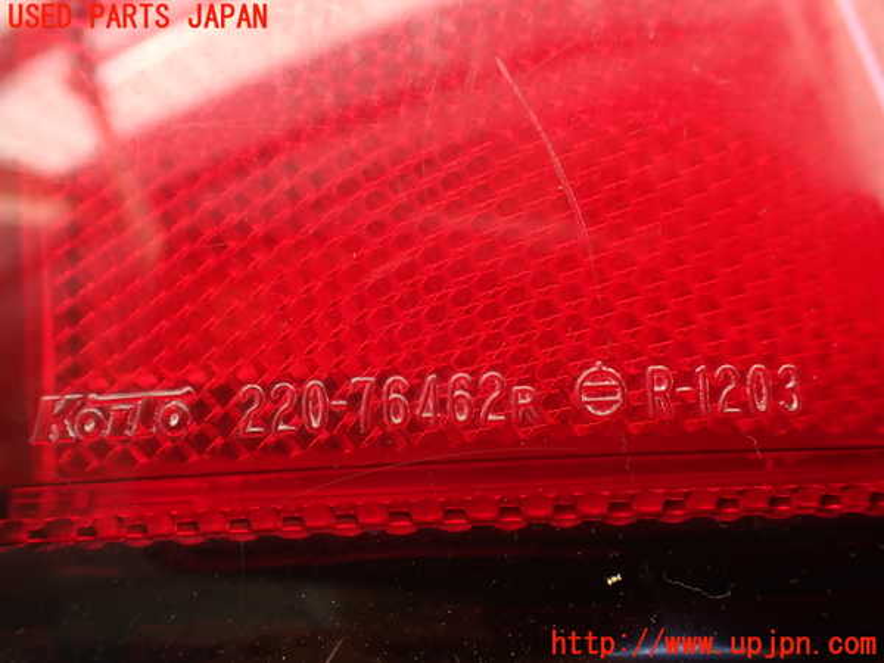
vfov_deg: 46.8
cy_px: 332
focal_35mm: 30
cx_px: 442
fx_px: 766
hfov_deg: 60.0
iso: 125
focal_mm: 5.4
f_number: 2.3
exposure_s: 1/125
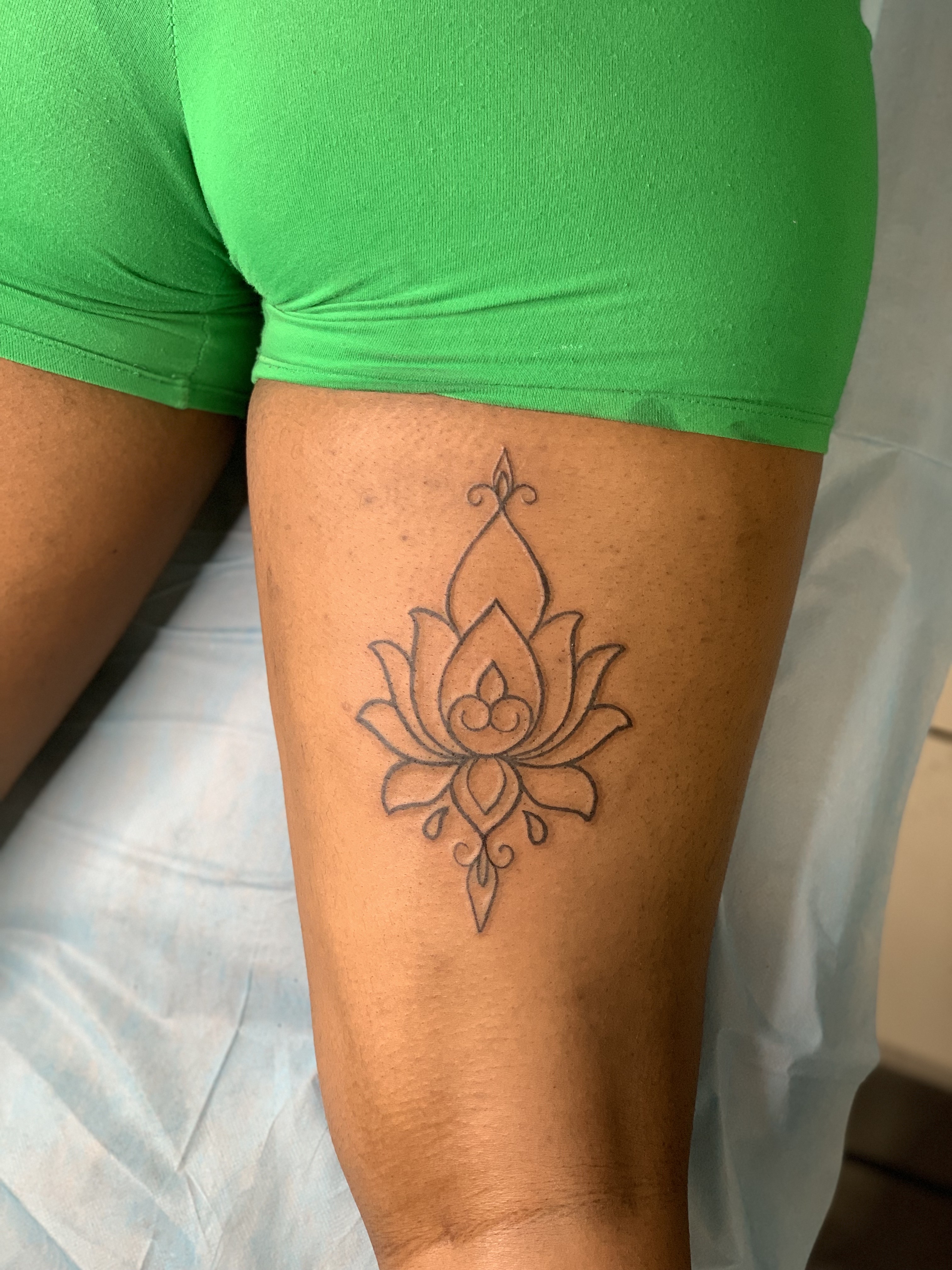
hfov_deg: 28.0
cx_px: 476
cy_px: 635
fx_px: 1907
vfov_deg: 36.8
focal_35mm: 52
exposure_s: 1/120
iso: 100
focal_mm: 6
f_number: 2.4
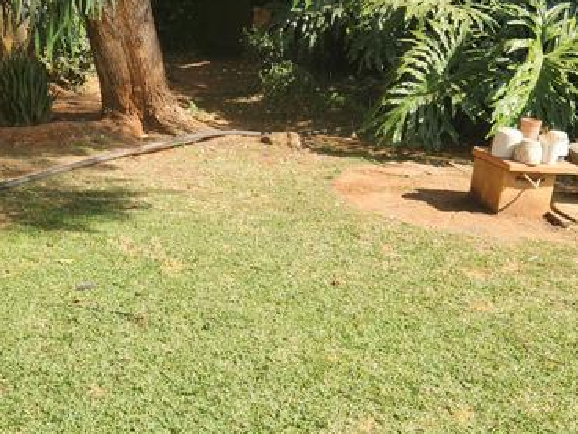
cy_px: 305
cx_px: 273
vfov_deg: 28.8
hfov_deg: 38.2
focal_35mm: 50
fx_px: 835
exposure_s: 1/648
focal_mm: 5.4
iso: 20
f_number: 1.8
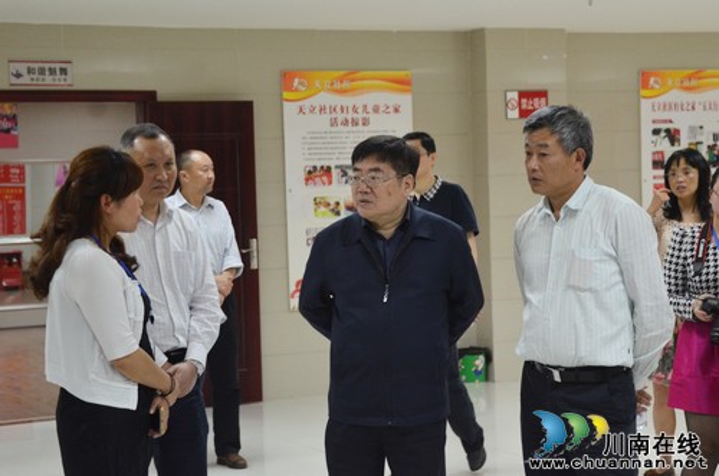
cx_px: 360
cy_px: 238
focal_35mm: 84
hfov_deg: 24.2
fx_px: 1674
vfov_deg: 16.2
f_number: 4.5
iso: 1600
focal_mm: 56
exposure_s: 1/60
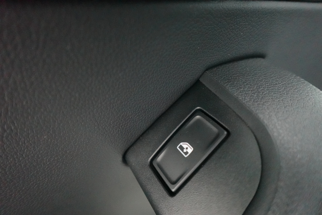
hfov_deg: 84.0
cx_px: 161
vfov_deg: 61.9
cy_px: 108
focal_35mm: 20
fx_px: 179
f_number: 2
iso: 6400
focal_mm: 7.6
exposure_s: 1/50
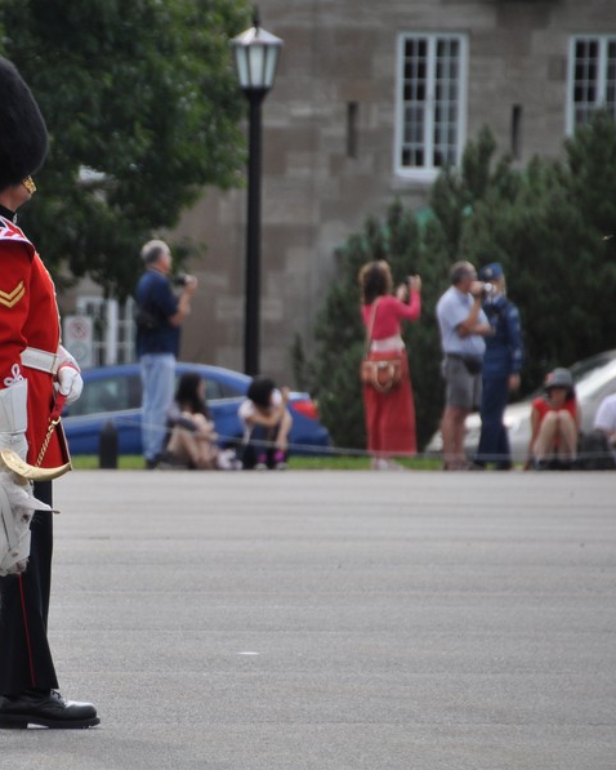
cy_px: 386
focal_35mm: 468
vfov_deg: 4.1
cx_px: 75
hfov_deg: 3.3
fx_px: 10660
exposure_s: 1/1000
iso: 400
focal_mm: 220
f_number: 6.3
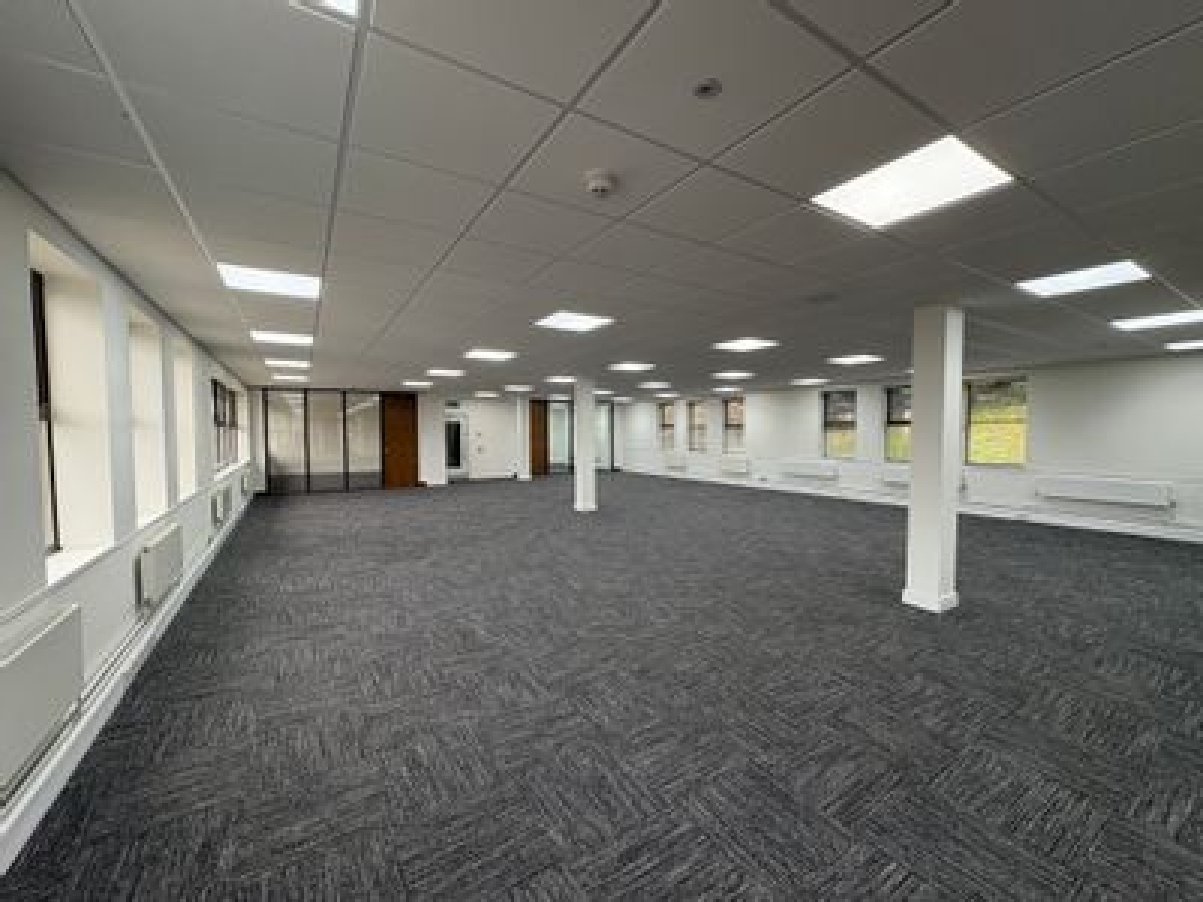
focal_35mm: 14
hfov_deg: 102.1
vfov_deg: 85.7
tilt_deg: -2.0
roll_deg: +0.5
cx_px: 602
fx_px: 487
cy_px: 451
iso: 160
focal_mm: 2.22
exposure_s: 1/99
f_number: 2.2
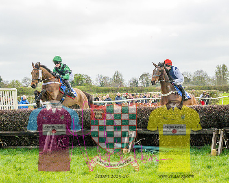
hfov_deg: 18.3
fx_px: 708
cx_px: 155
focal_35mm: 105
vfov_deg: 14.7
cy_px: 119
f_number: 4
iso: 800
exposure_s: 1/2000
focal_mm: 35
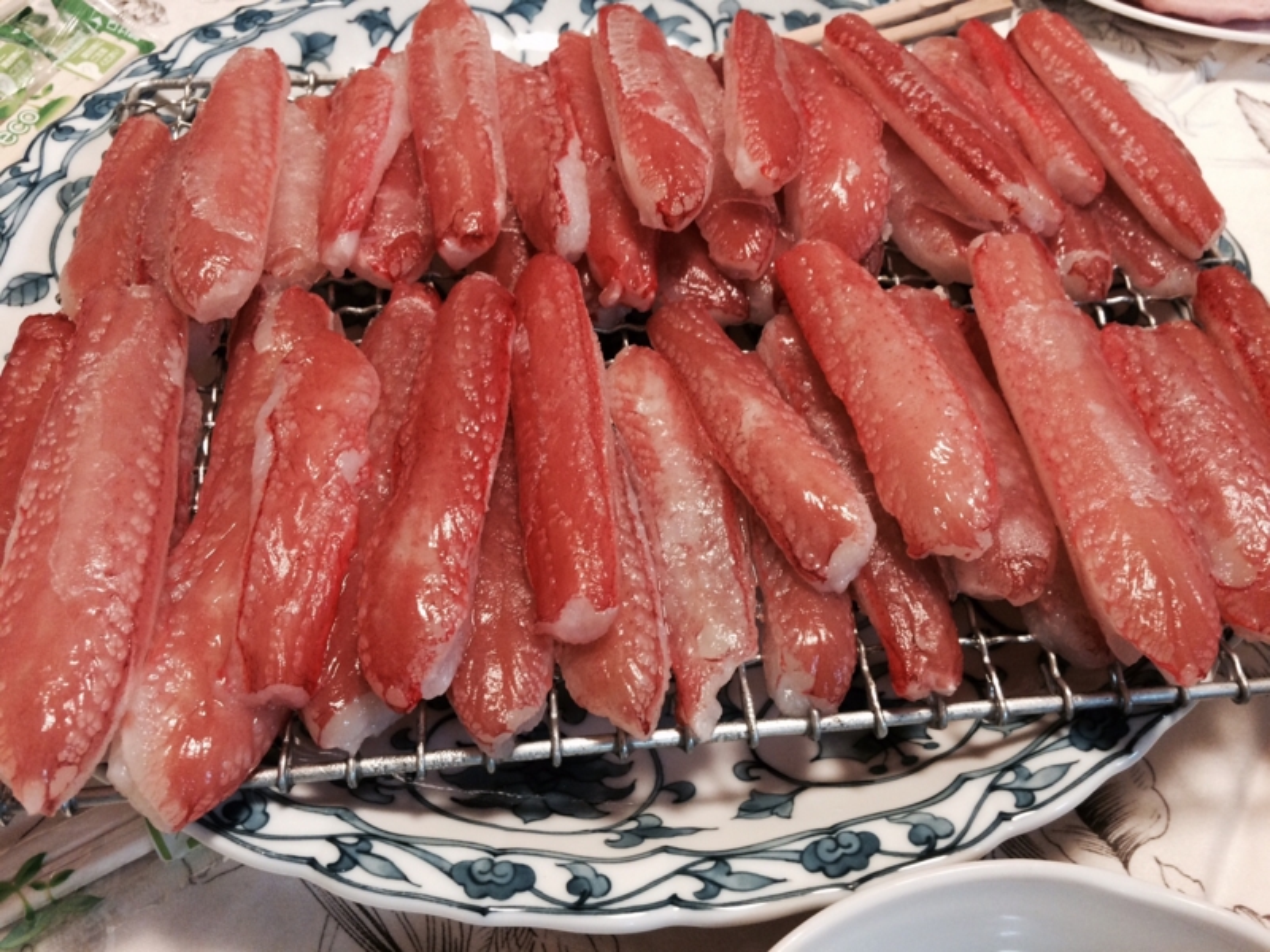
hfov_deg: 61.7
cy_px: 476
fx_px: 1064
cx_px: 635
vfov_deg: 48.2
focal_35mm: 29
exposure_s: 1/30
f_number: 2.2
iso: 160
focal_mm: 4.15
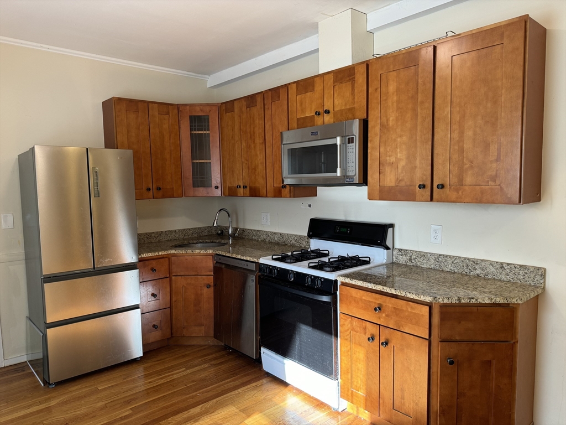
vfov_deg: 56.8
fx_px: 392
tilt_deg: -6.4
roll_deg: +1.4
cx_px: 283
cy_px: 212
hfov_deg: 71.6
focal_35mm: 24
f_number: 1.78
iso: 125
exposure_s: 1/120
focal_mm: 6.76
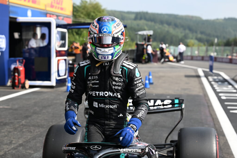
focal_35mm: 83
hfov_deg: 24.5
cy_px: 79
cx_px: 118
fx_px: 546
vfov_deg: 16.5
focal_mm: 83
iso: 200
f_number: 5
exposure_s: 1/800
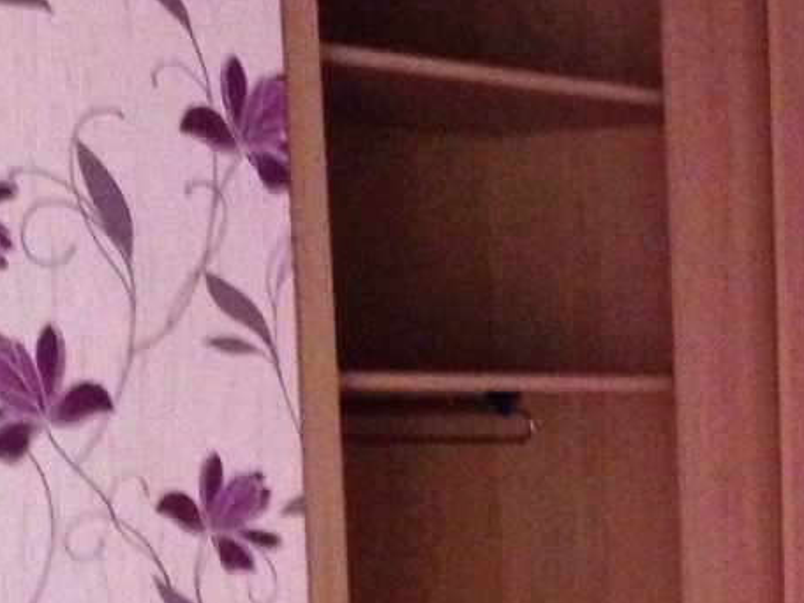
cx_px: 1208
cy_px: 681
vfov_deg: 12.3
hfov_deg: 15.4
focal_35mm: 118
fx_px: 2741
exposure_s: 1/15
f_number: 2.4
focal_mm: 4.12
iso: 800
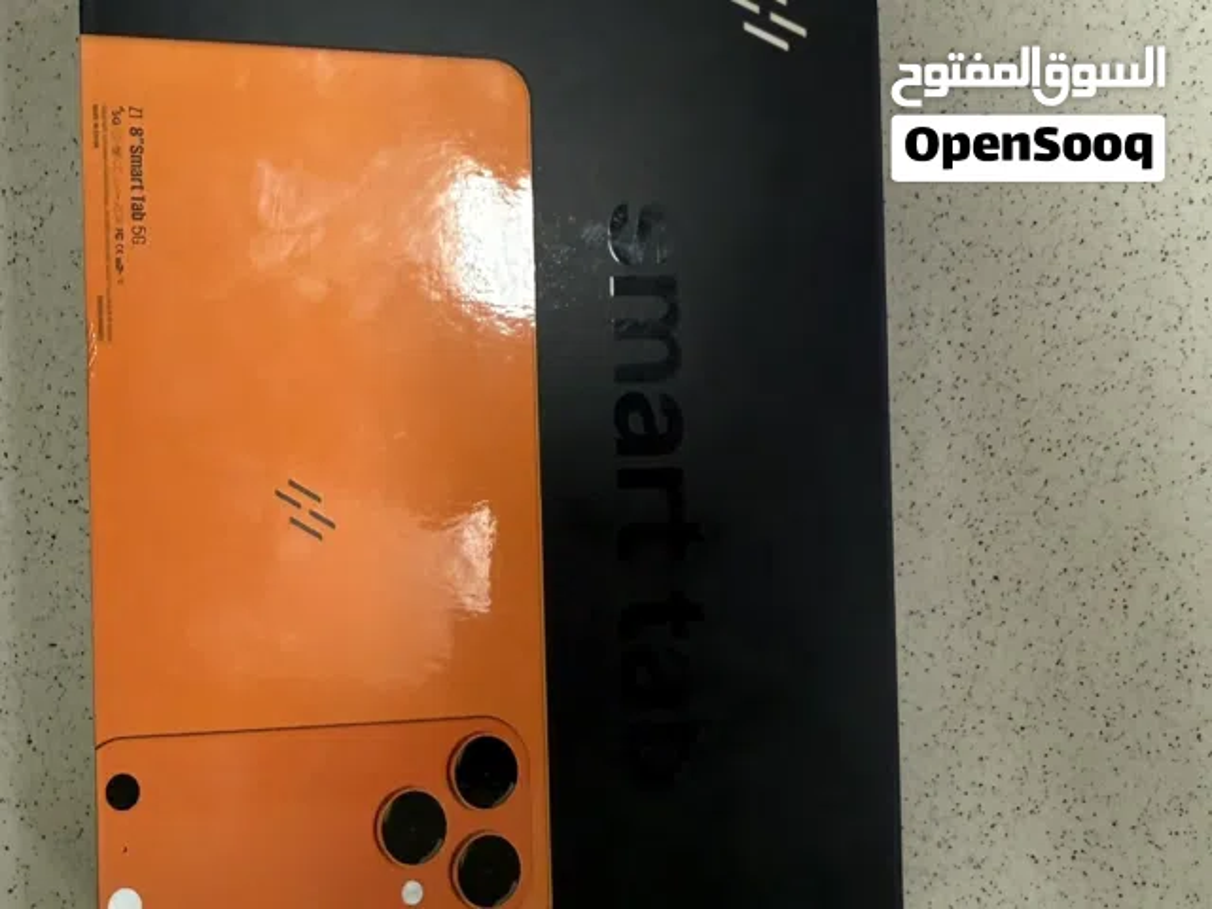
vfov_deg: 56.8
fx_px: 840
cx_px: 606
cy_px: 454
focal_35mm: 24
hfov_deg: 71.6
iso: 250
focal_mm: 2.22
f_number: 2.2
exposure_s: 1/50
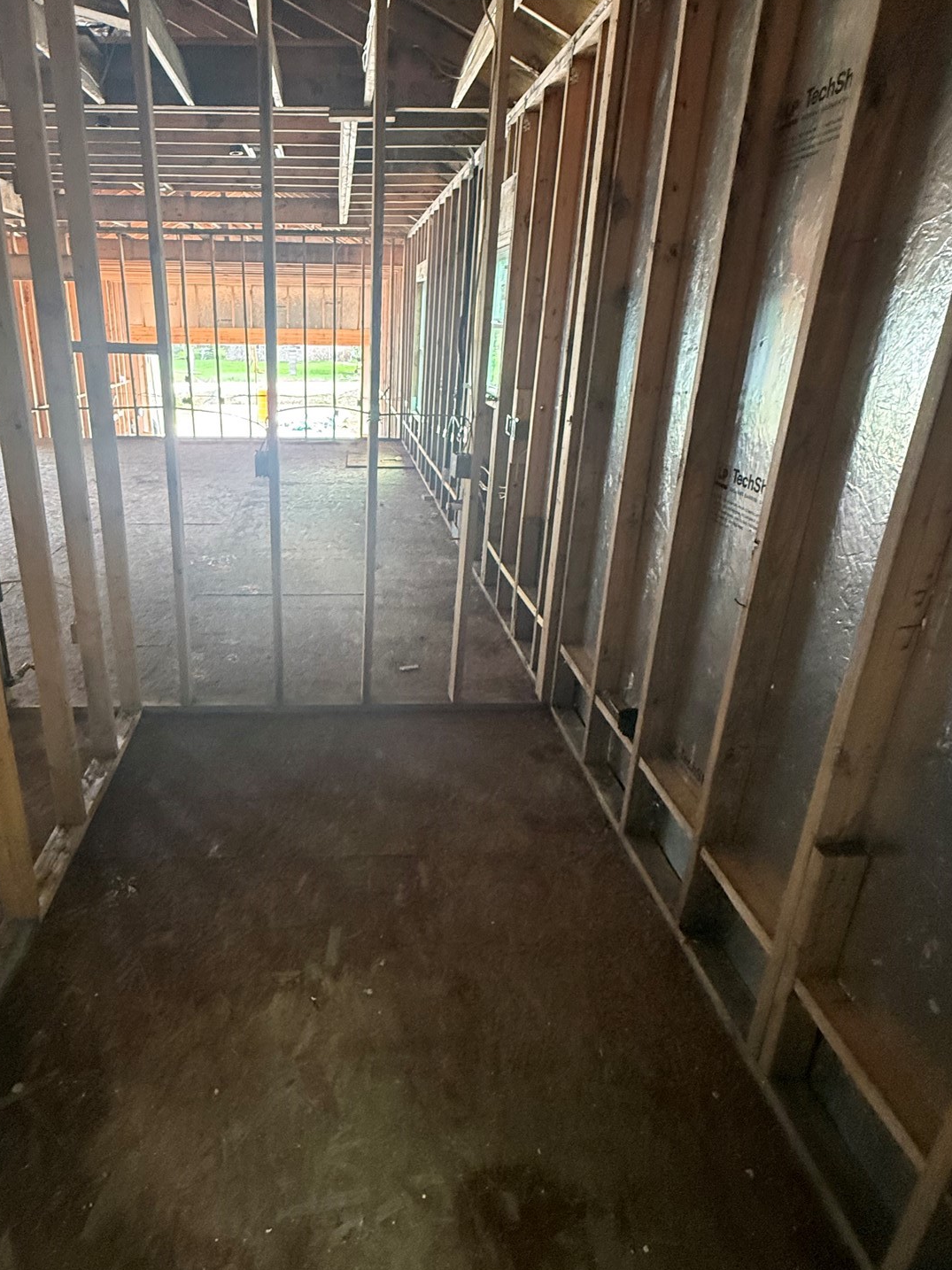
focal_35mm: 20
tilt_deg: -19.7
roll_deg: -0.4
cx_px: 358
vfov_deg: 81.6
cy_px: 587
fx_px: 734
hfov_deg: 65.0
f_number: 2.2
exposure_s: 1/60
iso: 500
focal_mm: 2.22
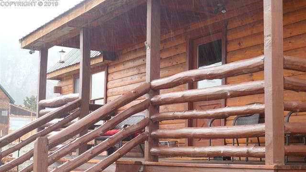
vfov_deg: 20.4
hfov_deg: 35.4
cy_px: 104
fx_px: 479
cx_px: 153
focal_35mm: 59
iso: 125
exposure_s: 1/40
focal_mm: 9.8
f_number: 4.2
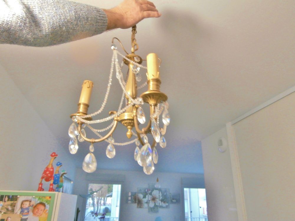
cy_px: 110
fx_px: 205
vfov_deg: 56.8
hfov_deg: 71.6
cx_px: 148
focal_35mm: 24
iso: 200
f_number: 3
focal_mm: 4.2
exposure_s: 1/15
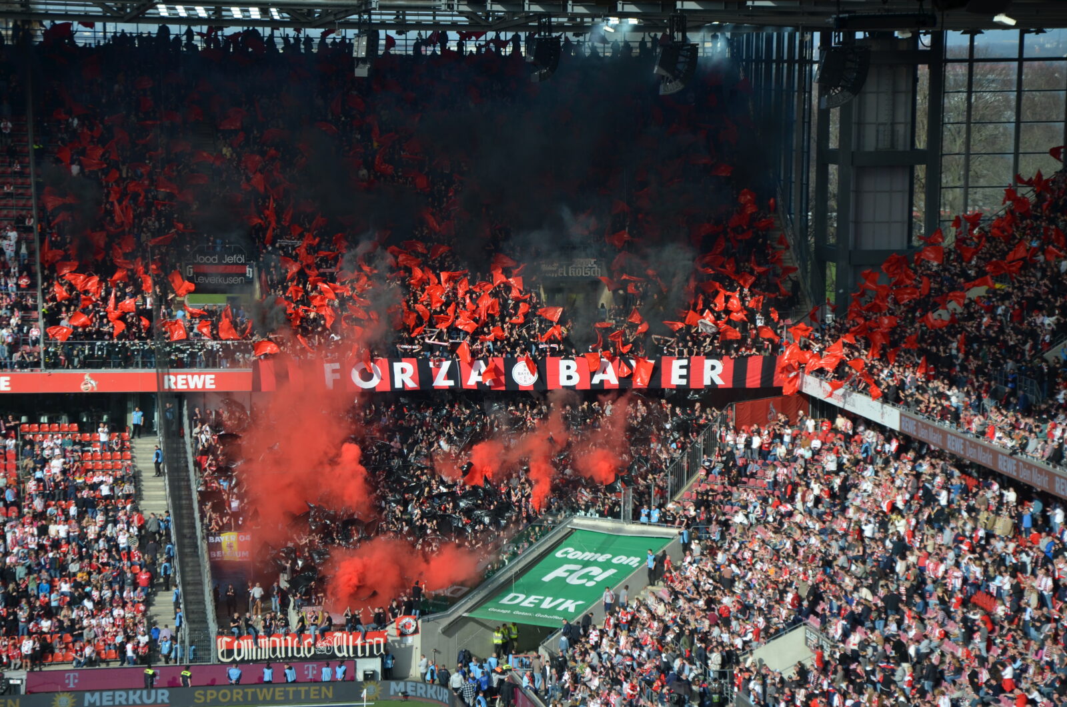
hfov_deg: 17.1
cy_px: 354
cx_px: 534
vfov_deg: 11.4
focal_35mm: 120
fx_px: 3550
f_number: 6.3
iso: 200
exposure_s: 1/640
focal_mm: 80
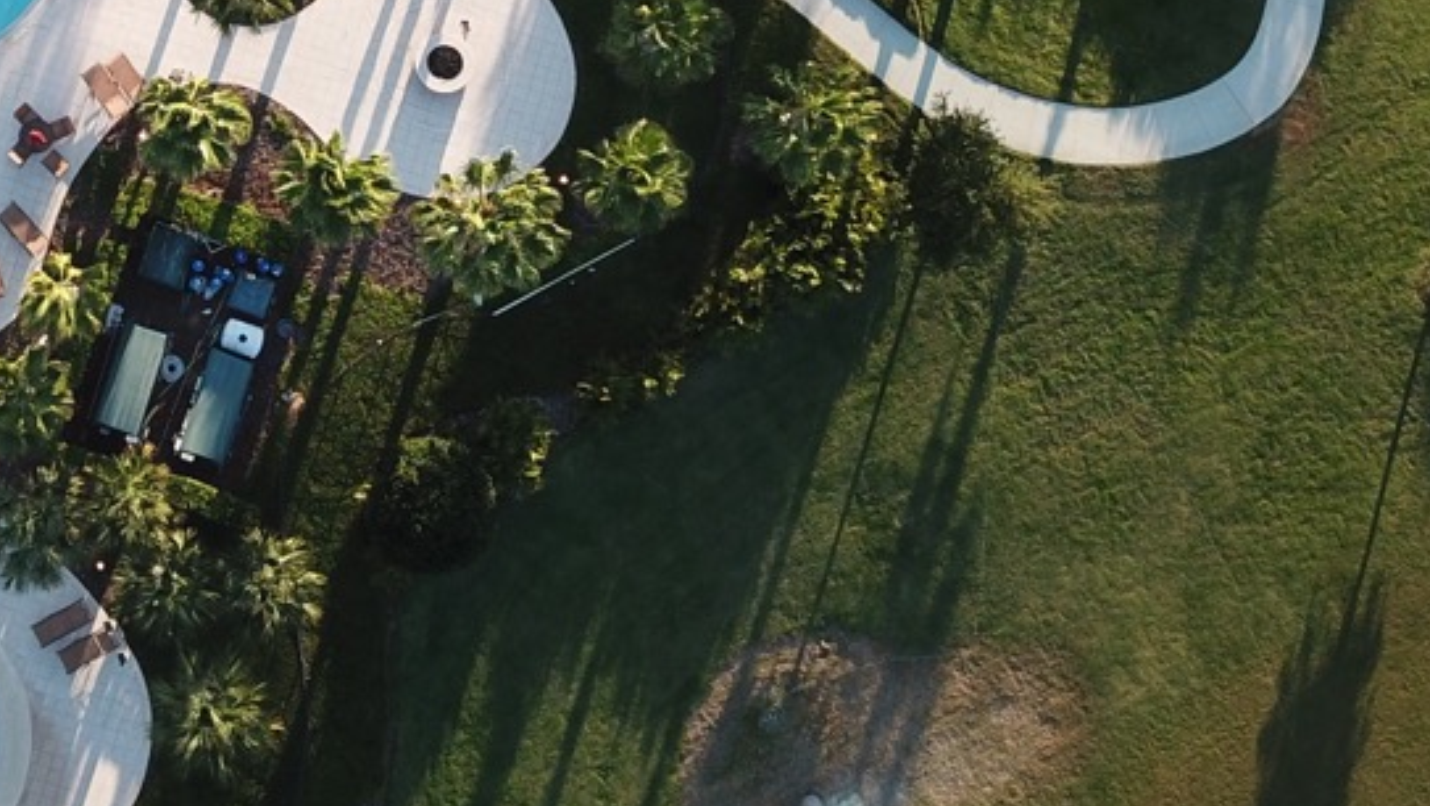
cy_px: -195
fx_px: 2769
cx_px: 124
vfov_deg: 15.8
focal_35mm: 73
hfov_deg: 27.8
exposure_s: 1/297
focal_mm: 4.73
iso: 100
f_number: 2.2
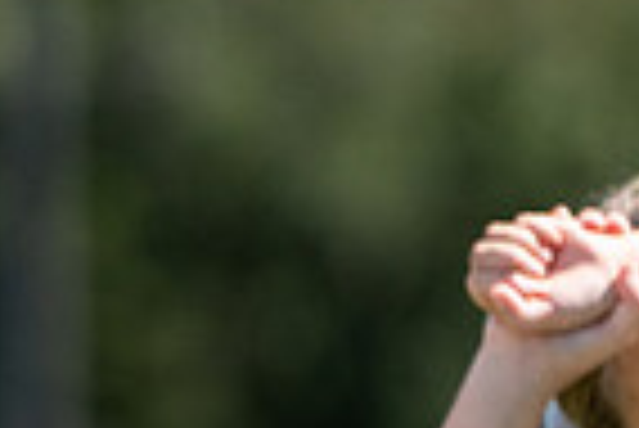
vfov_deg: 0.7
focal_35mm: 2006
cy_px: 713
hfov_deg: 1.0
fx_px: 35642
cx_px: -289
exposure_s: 1/1250
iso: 200
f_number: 5.6
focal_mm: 388
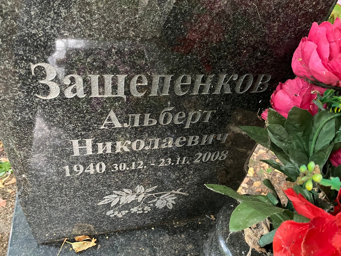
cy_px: 128
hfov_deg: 67.3
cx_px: 170
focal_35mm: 26
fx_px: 256
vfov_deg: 53.1
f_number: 1.8
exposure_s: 1/30
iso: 800
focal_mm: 4.25
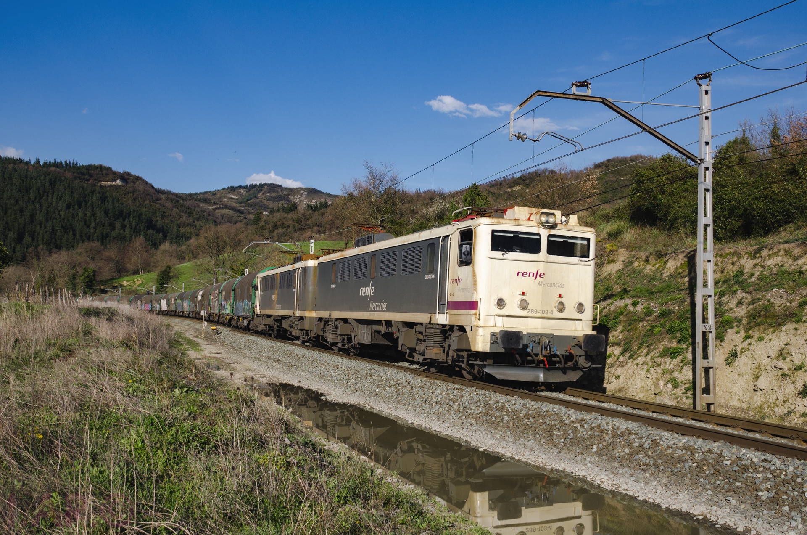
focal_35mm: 38
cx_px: 404
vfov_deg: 35.3
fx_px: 839
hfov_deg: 51.4
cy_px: 268
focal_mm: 25
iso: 320
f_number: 8
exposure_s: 1/800
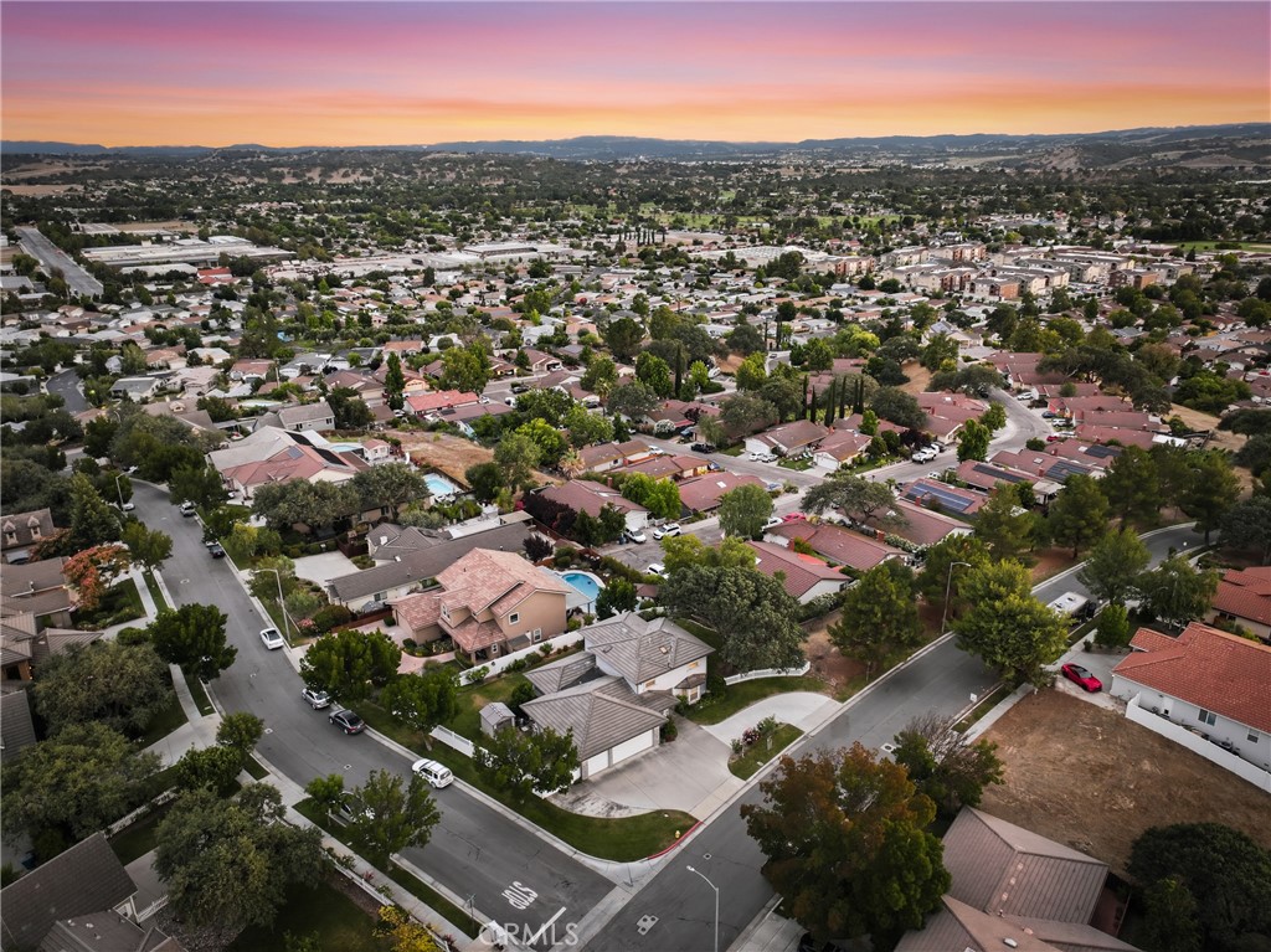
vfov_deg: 56.8
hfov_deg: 71.6
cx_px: 636
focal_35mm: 24
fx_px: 881
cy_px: 476
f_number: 2.8
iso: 190
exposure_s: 1/15
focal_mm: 12.3
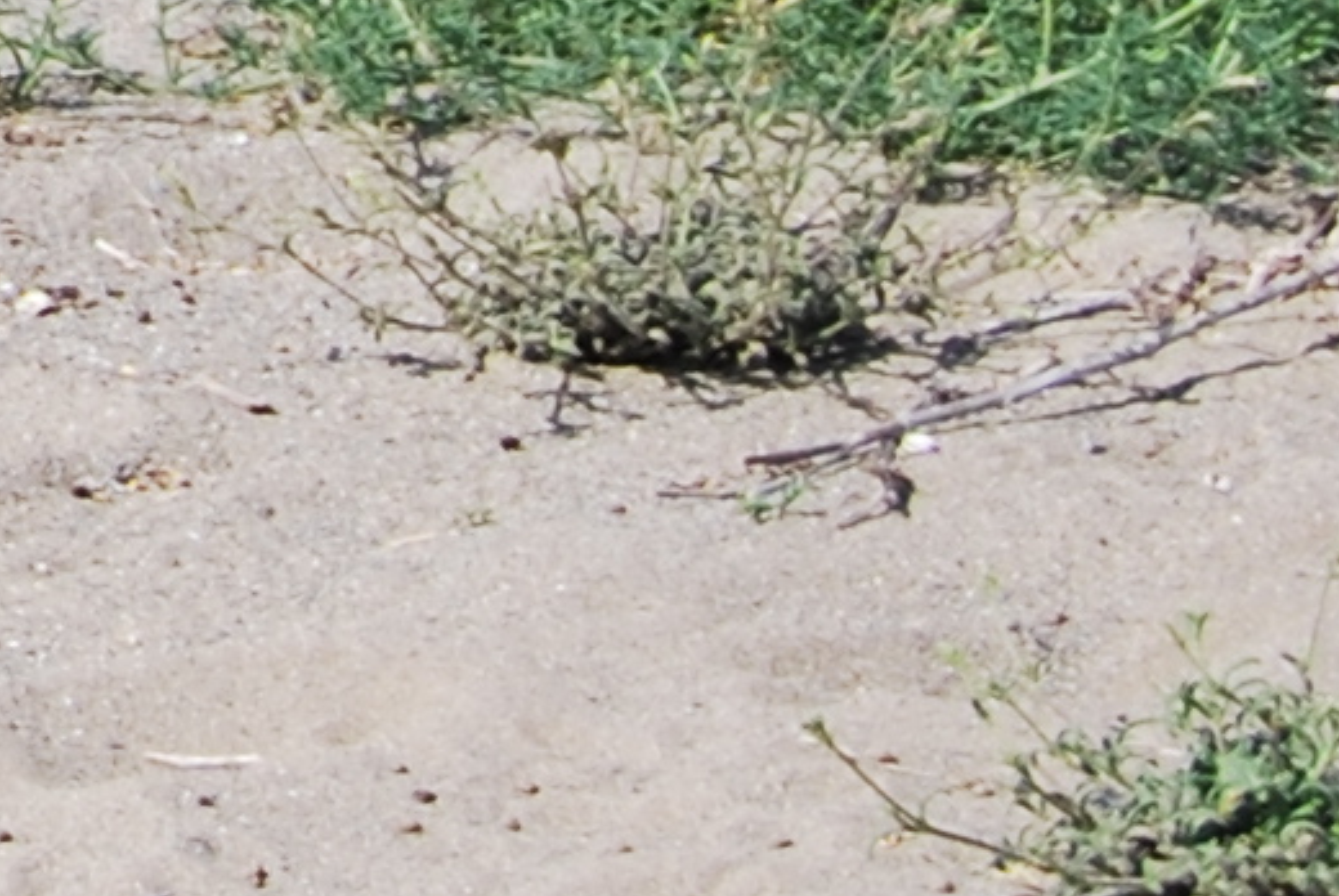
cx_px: -2807
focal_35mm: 335
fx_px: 12474
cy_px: -1867
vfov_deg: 4.0
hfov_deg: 5.7
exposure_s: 1/250
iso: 100
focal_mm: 30
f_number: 8
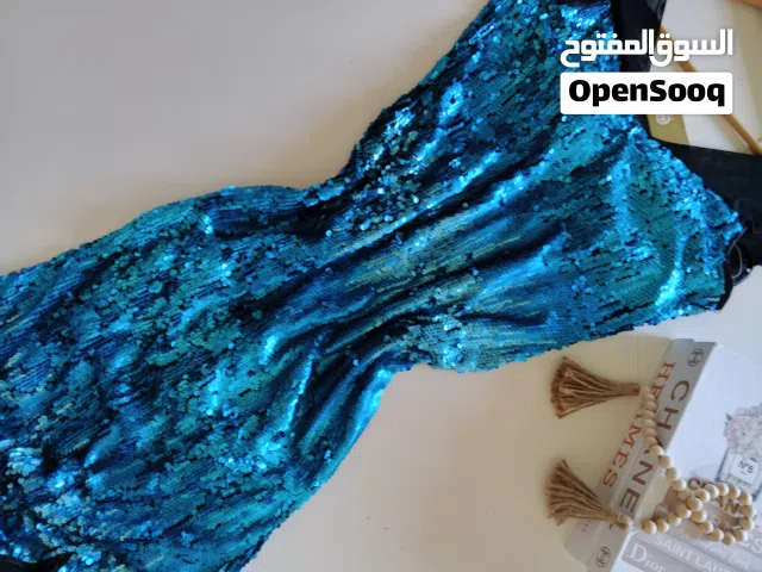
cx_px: 381
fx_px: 594
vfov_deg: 51.4
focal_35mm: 27
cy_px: 286
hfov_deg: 65.3
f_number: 1.6
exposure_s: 1/33.3
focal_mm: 4.09
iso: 1022
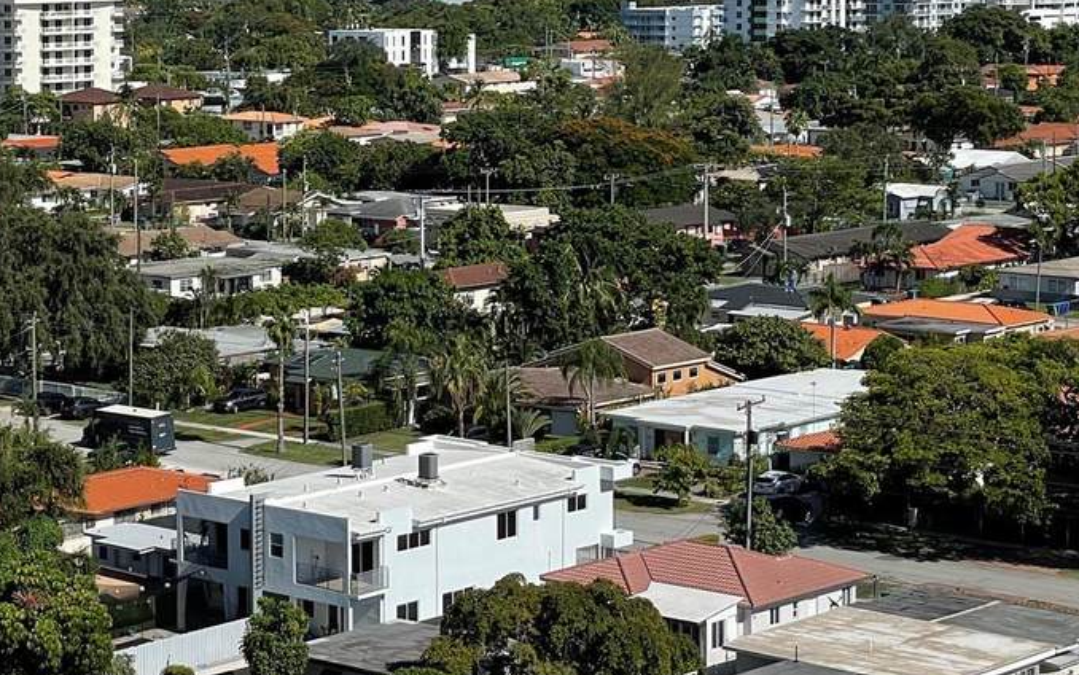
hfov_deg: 19.7
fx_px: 3059
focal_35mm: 104
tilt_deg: -2.8
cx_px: 138
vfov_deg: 12.5
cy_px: 139
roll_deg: +0.9
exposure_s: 1/2660
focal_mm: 6
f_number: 2
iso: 25
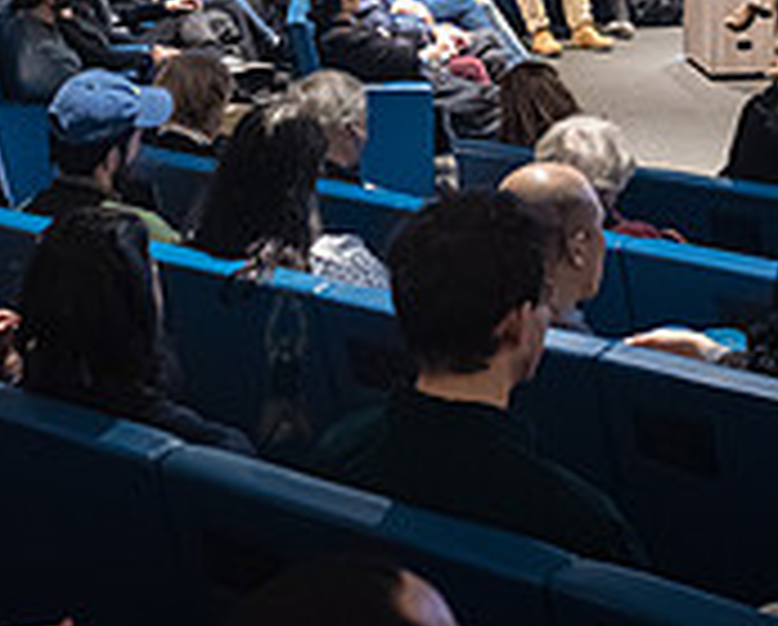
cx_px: 283
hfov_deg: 17.3
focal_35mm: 111
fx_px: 2560
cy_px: -74
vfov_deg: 13.6
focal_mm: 35
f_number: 4
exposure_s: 1/160
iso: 8000
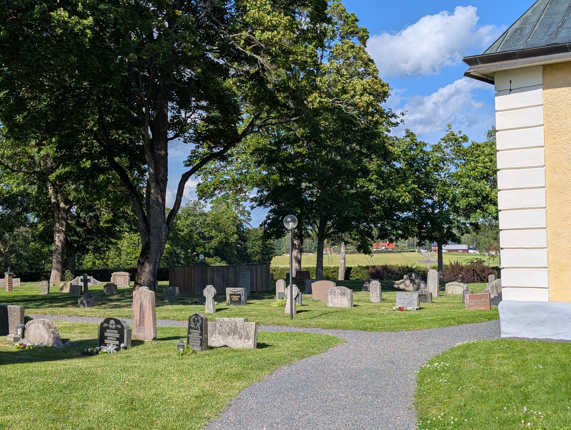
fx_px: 809
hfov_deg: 38.9
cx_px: 286
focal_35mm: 49
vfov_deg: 29.7
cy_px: 215
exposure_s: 1/1706
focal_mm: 6.9
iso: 21
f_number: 1.68
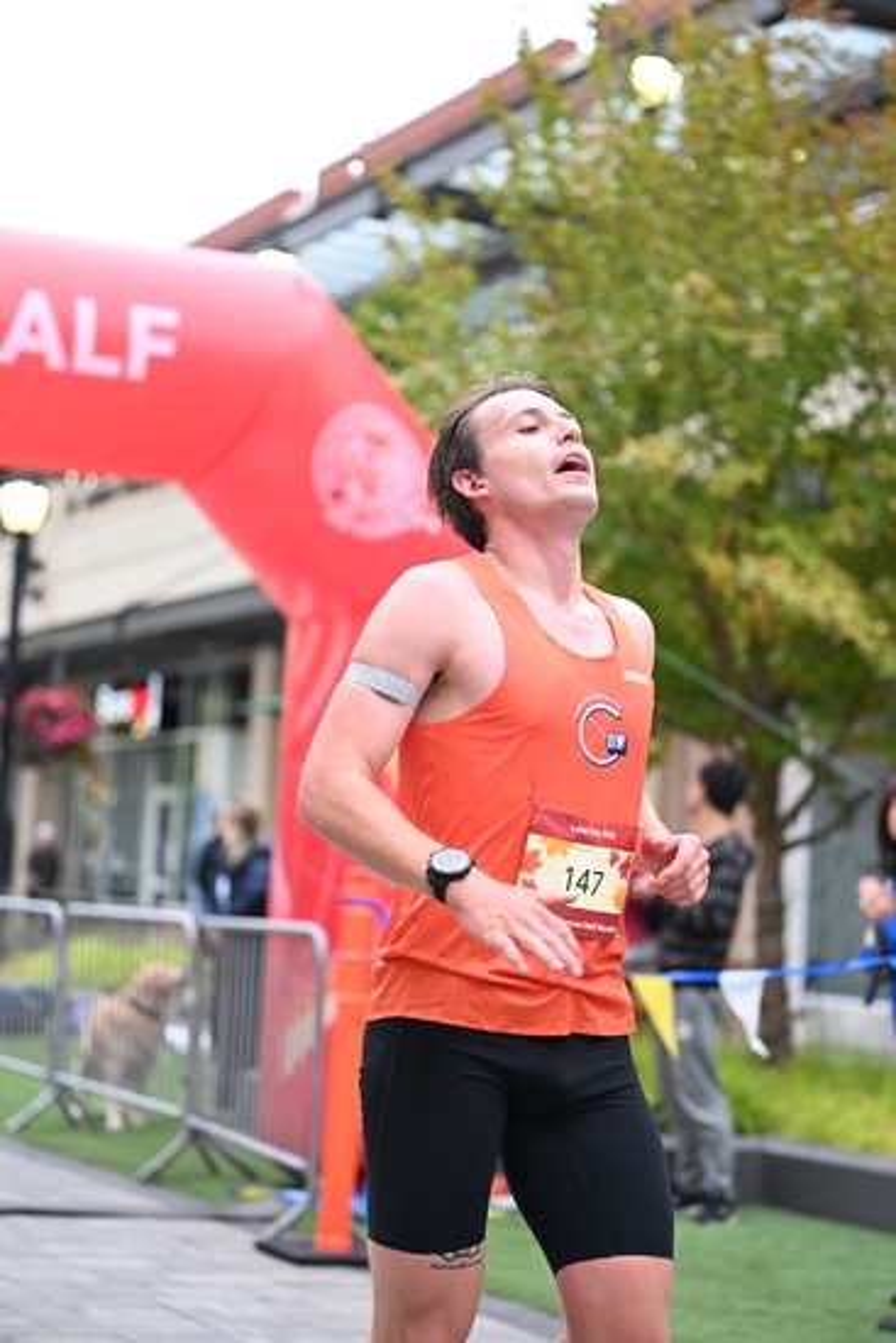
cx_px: 448
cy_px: 672
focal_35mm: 77
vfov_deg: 26.3
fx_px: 2873
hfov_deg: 17.7
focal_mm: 77
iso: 1600
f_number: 2.8
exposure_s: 1/640
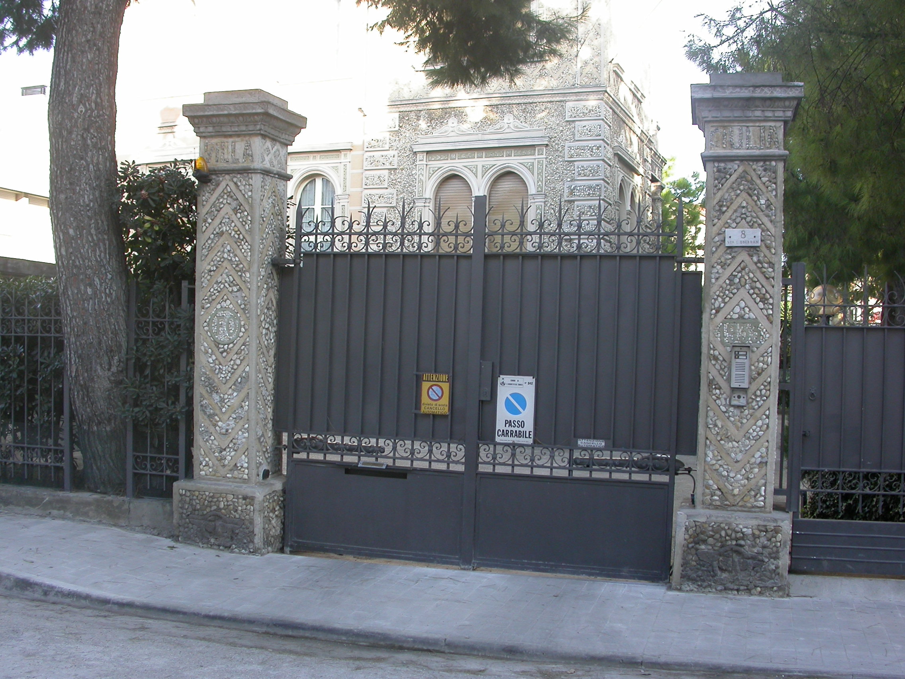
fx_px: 993
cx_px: 452
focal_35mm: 38
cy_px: 340
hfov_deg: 49.0
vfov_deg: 37.7
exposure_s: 1/79.4
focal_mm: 7.85
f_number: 3.7
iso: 100
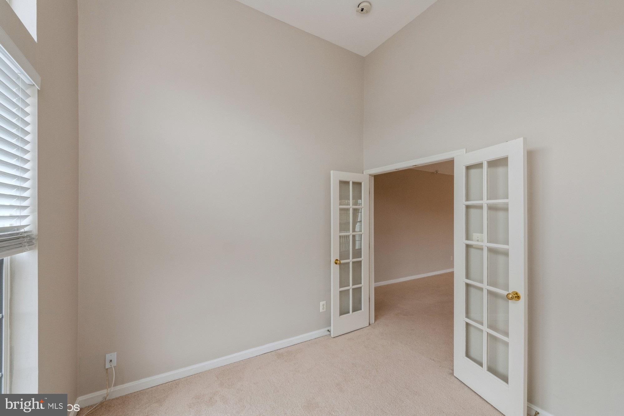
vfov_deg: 81.2
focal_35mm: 14
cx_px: 312
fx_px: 243
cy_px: 208
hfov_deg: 104.3
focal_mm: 14
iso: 400
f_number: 10
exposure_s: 1/50
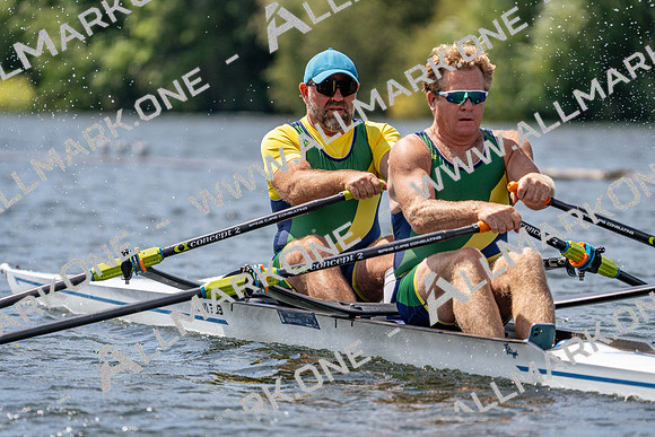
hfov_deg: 6.0
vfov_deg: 4.0
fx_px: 6260
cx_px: 328
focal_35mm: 344
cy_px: 218
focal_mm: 344
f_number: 6.3
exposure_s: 1/2000
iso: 320
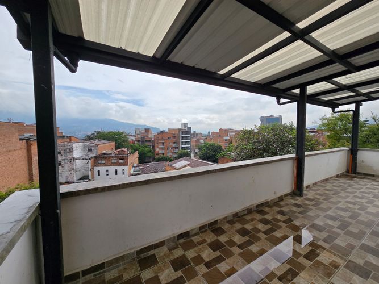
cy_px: 142
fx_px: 142
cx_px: 190
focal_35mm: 13
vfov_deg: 89.9
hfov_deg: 106.2
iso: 50
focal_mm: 2.2
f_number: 2.2
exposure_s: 1/1418
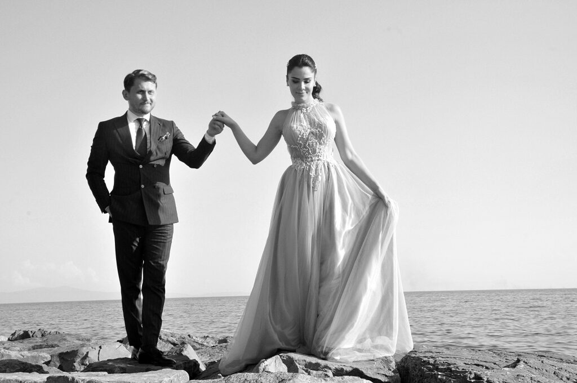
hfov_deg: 37.9
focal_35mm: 52
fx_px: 840
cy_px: 192
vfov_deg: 25.7
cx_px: 288
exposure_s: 1/125
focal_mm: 35
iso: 320
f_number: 14
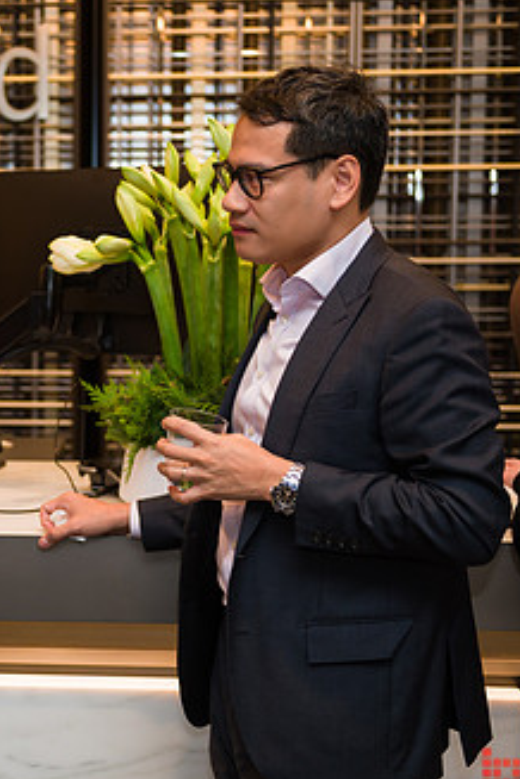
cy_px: 412
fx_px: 1842
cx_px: -41
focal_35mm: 85
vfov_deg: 23.9
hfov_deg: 15.7
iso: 400
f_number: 3.2
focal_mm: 48
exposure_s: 1/160
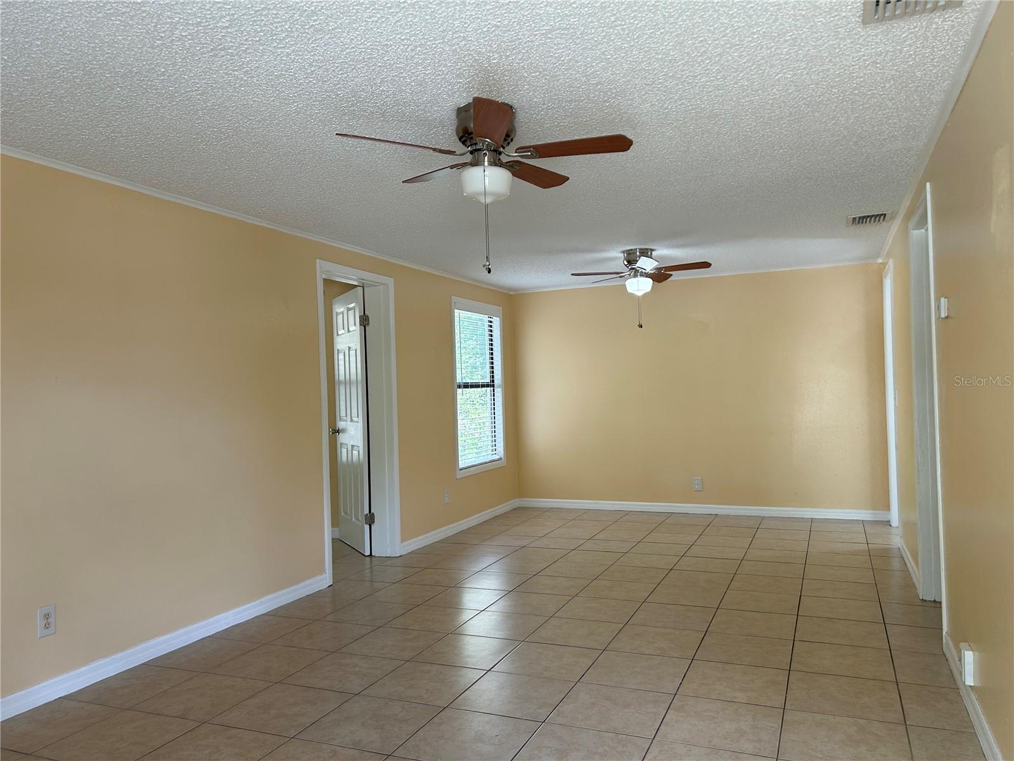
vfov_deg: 53.1
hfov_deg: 67.3
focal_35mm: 26
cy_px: 380
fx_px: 762
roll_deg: +1.7
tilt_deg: +0.3
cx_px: 507
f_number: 1.5
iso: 64
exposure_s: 1/148
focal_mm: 5.7
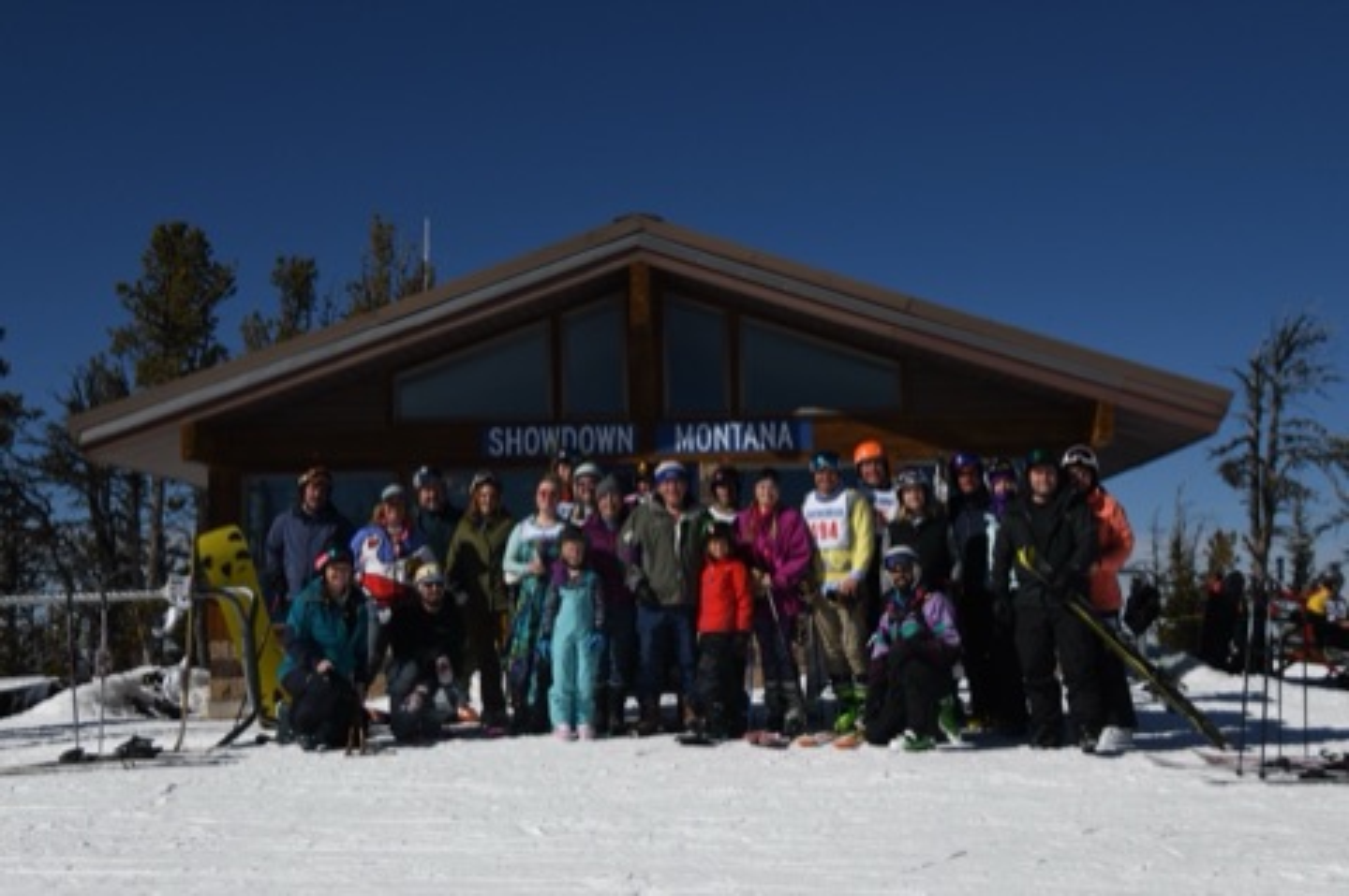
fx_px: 1722
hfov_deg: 42.8
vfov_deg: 29.2
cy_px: 448
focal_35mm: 46
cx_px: 674
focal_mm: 31
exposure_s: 1/3200
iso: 400
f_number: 8
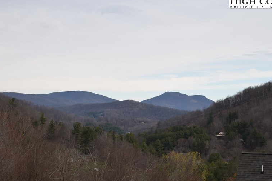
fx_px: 897
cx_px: 112
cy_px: 119
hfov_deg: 17.2
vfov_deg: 11.5
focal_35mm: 119
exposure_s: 1/200
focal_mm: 55
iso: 100
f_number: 7.1
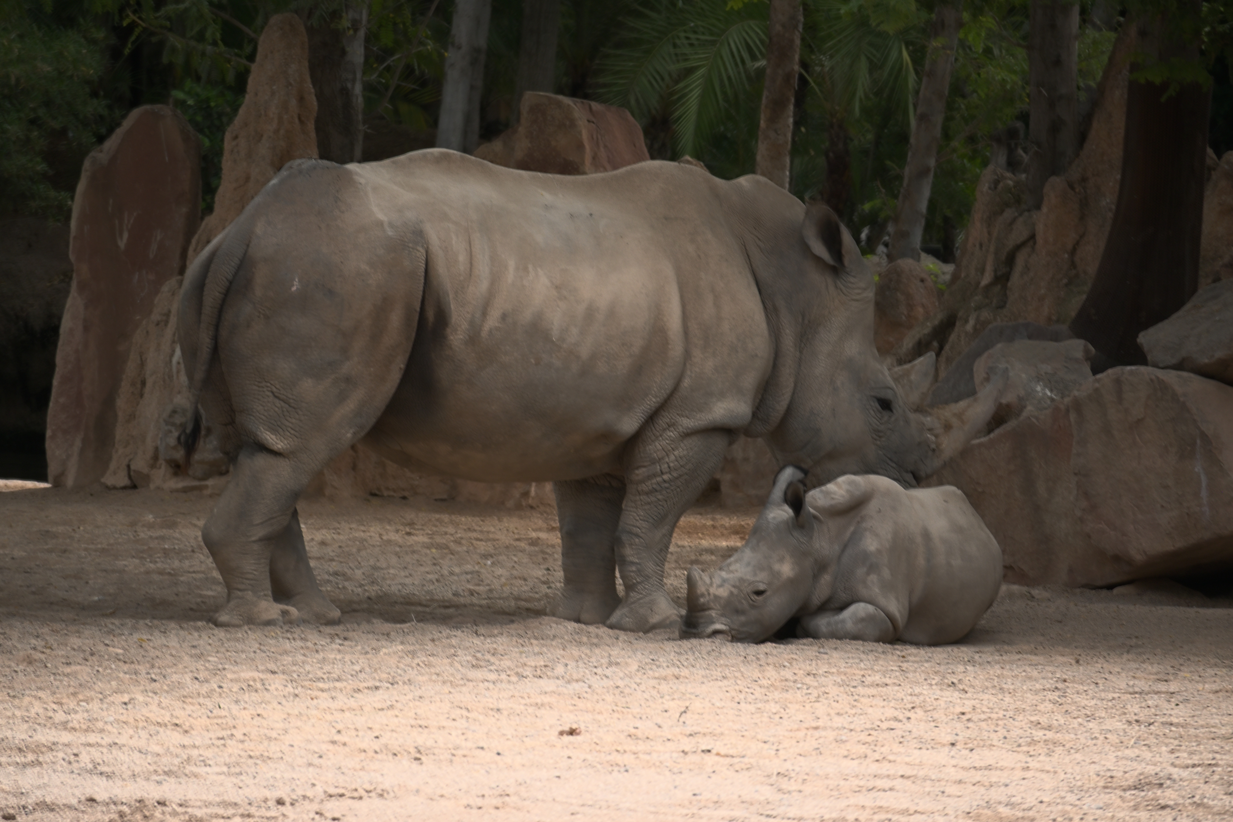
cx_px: 616
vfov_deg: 3.7
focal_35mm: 375
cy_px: 411
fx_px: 12843
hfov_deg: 5.5
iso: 400
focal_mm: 250
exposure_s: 1/500
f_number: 6.3
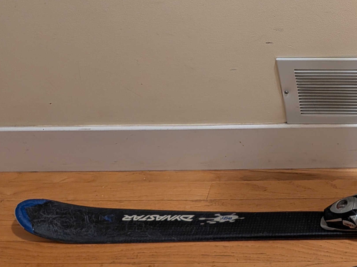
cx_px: 408
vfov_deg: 24.6
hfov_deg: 29.1
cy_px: 81
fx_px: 608
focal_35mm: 59
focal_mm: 4.53
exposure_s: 1/24
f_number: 1.7
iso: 297
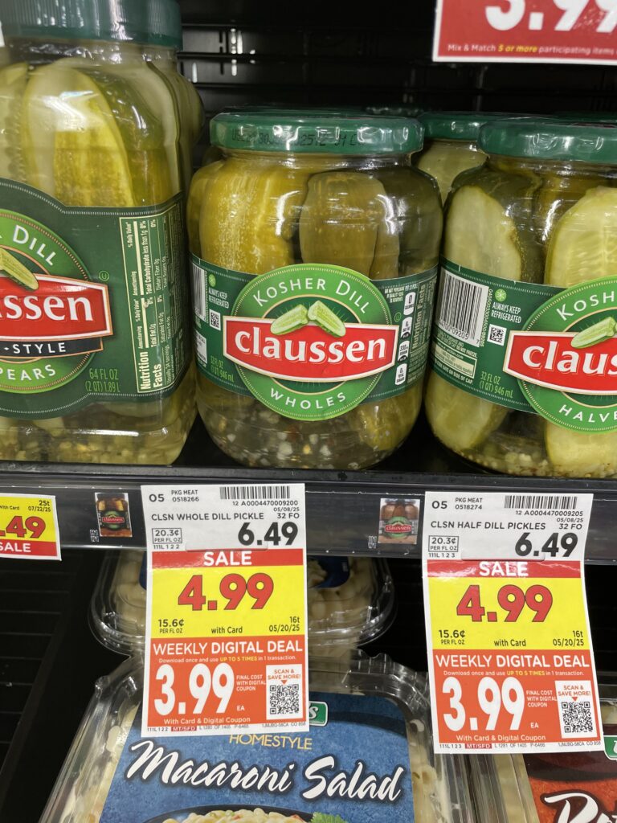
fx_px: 618
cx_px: 308
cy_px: 412
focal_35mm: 26
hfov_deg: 53.1
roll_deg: -0.9
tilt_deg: -25.9
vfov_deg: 67.3
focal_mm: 4.2
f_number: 1.6
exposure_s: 1/121
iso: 100
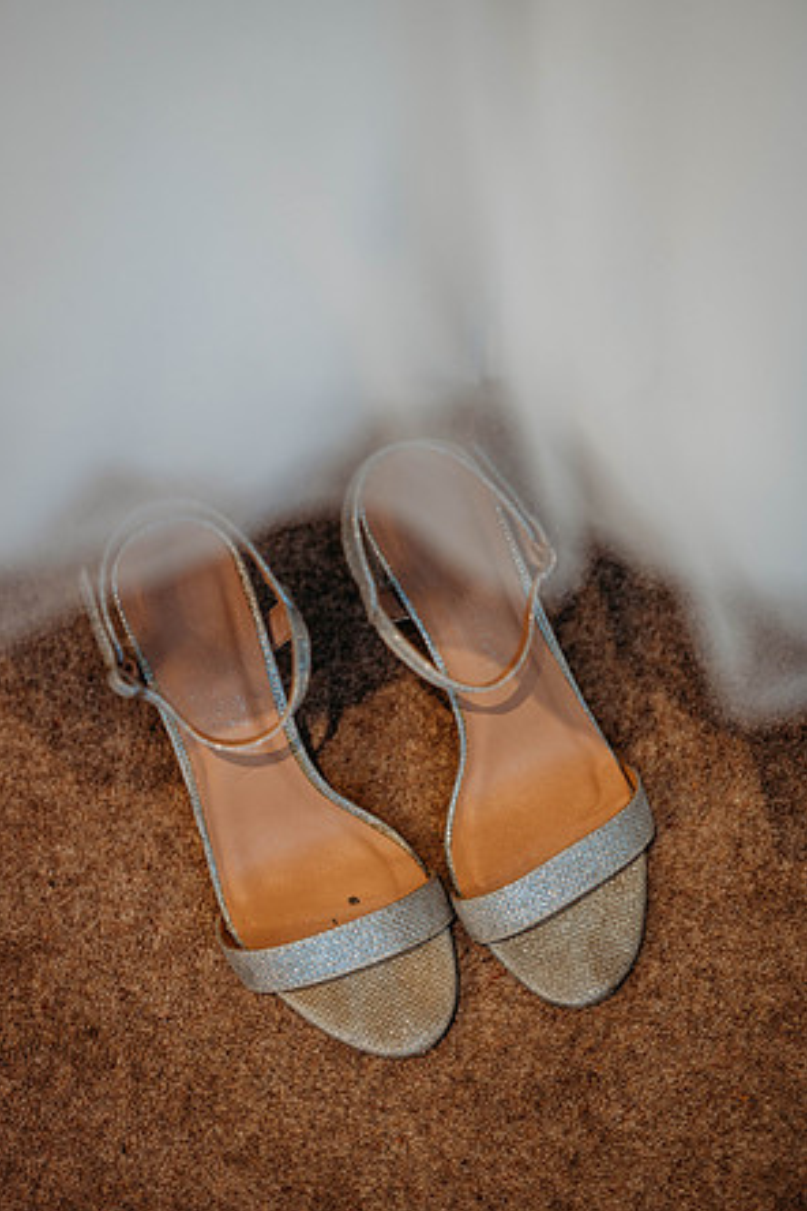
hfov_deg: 15.9
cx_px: 402
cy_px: 611
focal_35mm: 86
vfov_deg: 23.6
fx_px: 2892
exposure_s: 1/200
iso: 450
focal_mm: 85
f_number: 2.2
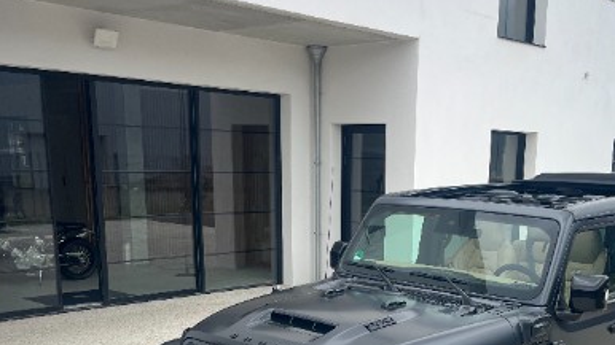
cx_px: 395
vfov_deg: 24.3
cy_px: 340
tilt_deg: -14.0
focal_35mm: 47
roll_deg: -0.8
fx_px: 766
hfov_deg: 43.3
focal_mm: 5.1
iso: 50
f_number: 1.6
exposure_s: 1/2062
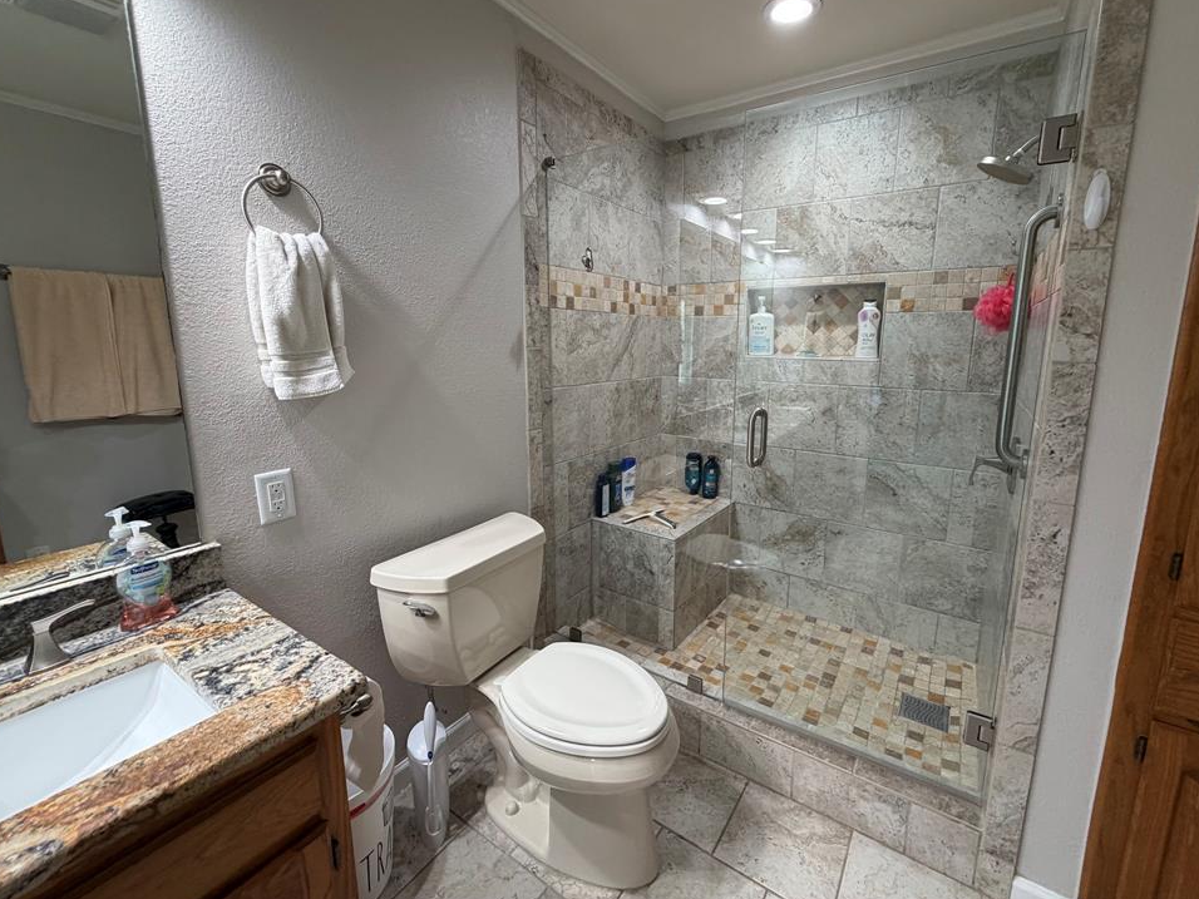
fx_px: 520
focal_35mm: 15
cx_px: 626
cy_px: 425
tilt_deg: -9.4
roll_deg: +1.1
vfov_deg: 81.7
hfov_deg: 98.1
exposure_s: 1/60
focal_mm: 2.22
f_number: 2.2
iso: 160
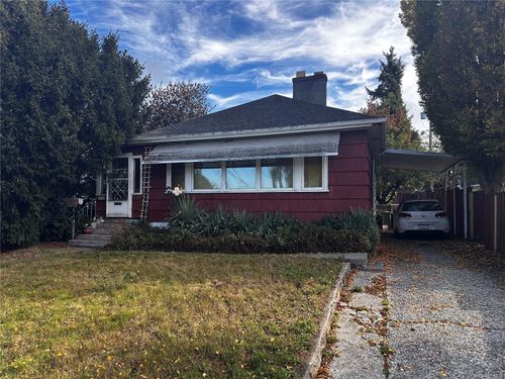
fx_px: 350
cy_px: 190
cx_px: 252
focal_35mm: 24
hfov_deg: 71.6
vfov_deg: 56.8
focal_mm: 6.86
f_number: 1.78
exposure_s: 1/943
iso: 80
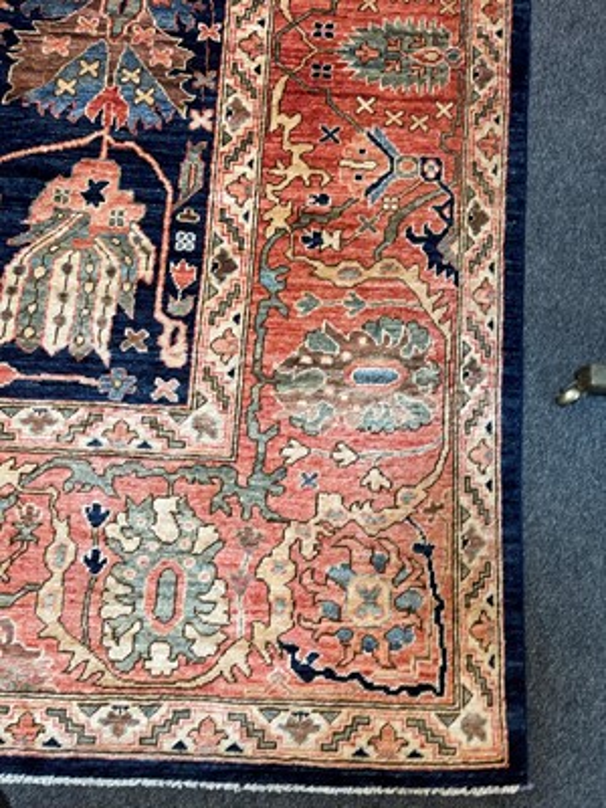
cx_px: 303
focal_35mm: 25
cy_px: 404
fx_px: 584
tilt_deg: -85.0
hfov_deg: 54.9
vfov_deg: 69.4
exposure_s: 1/50
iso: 125
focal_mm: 5.1
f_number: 1.6
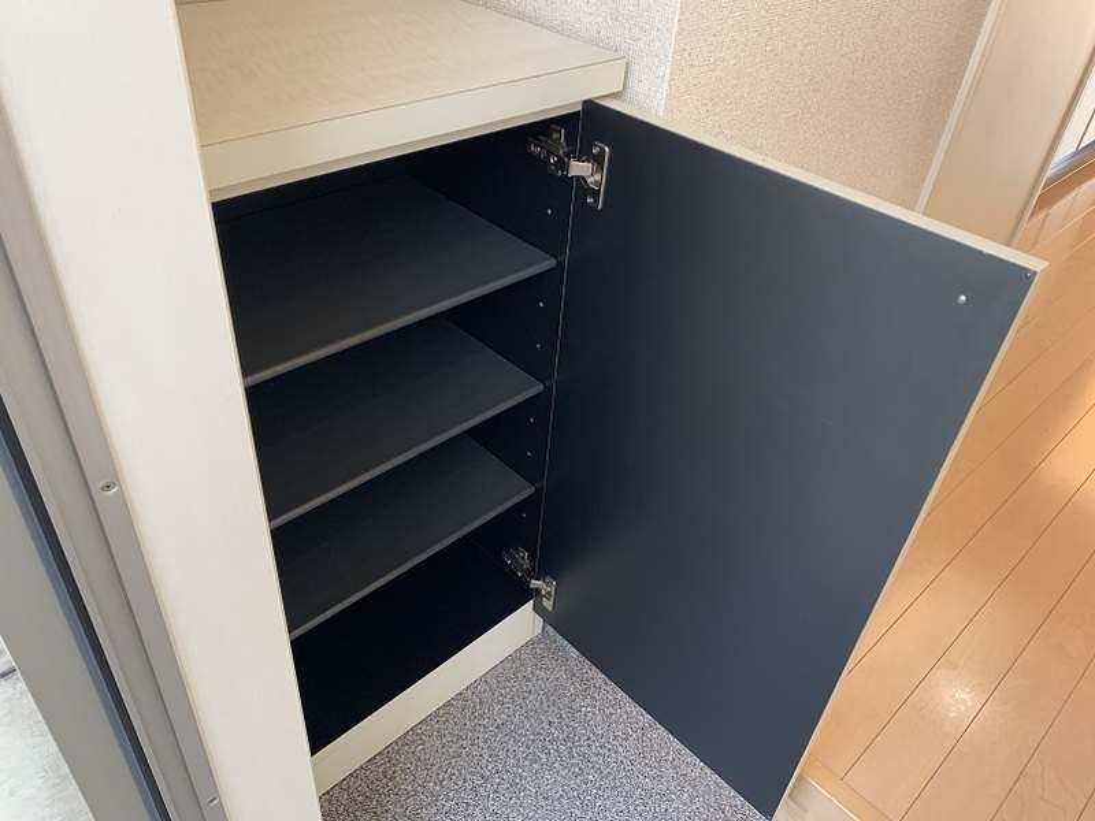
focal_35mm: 26
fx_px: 822
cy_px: 410
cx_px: 548
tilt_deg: -37.4
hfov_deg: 67.3
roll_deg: -4.5
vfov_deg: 53.1
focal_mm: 4.25
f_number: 1.8
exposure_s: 1/101
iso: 100
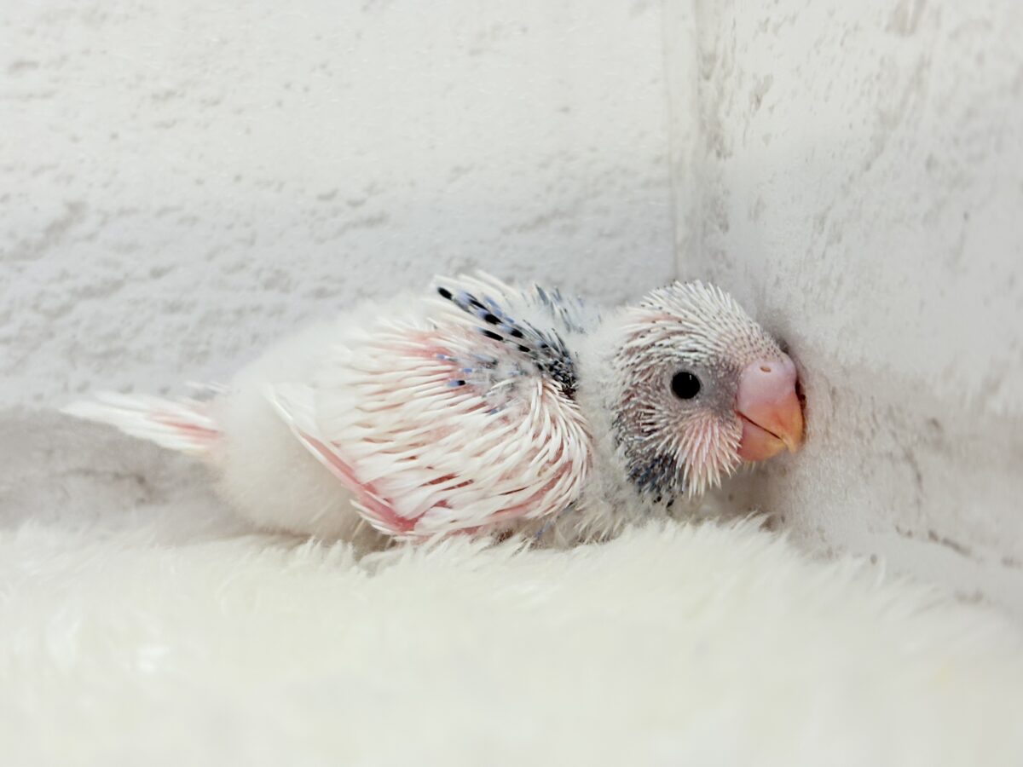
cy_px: 384
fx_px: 1537
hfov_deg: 36.8
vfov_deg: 28.0
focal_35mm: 52
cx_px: 512
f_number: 1.6
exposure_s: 1/100
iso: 80
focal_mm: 5.96
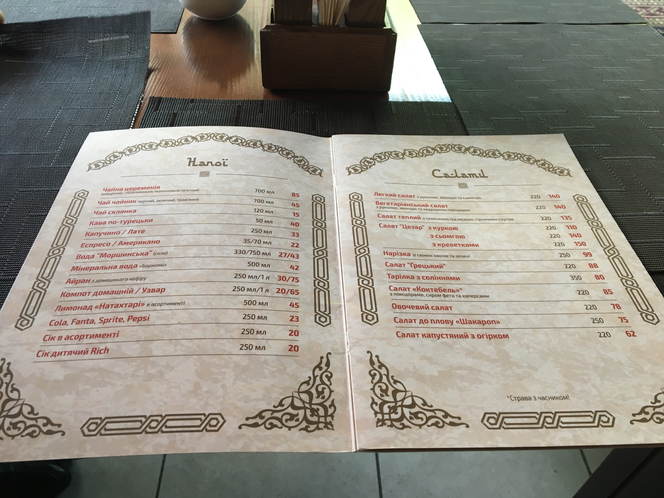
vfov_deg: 48.2
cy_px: 249
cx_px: 332
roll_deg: -2.7
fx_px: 556
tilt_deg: -42.7
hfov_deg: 61.7
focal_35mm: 29
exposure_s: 1/33
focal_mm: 4.15
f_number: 2.2
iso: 80
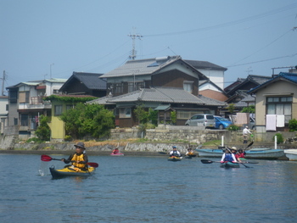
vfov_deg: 12.9
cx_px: 148
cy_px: 112
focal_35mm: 115
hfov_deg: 17.1
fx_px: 987
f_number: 5.2
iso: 50
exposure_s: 1/250
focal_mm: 20.6
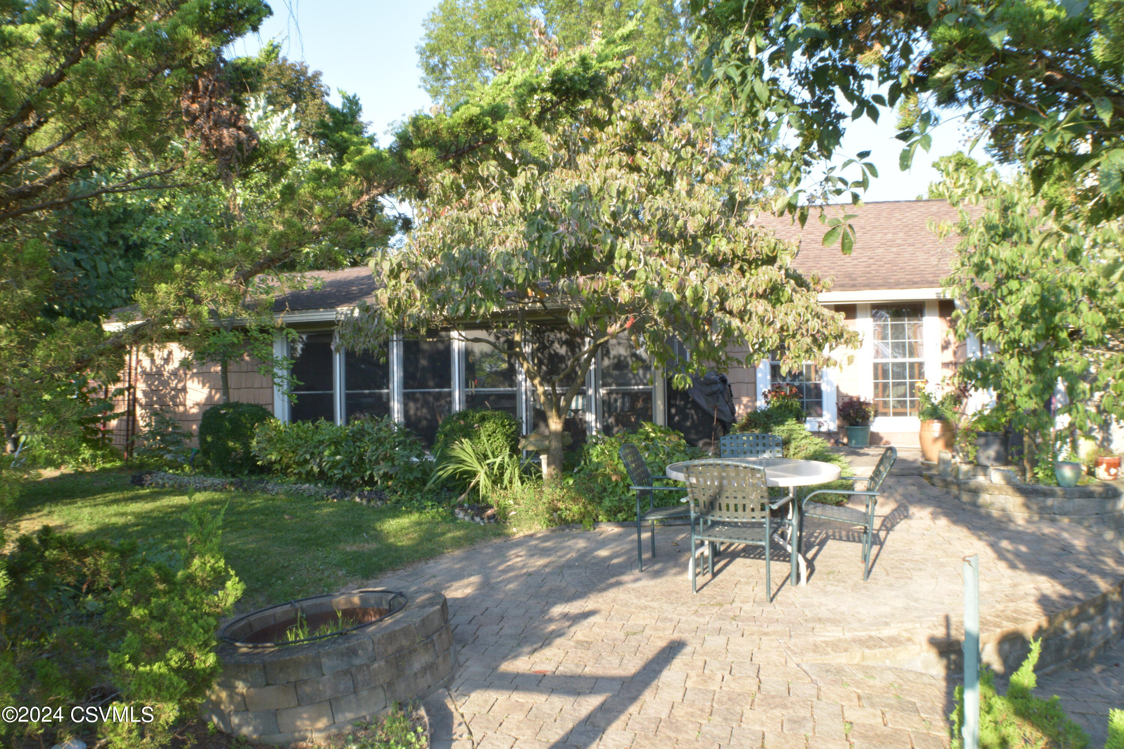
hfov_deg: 57.2
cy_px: 374
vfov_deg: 40.0
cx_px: 562
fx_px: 1030
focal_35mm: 33
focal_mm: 22
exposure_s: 1/40
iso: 800
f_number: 25
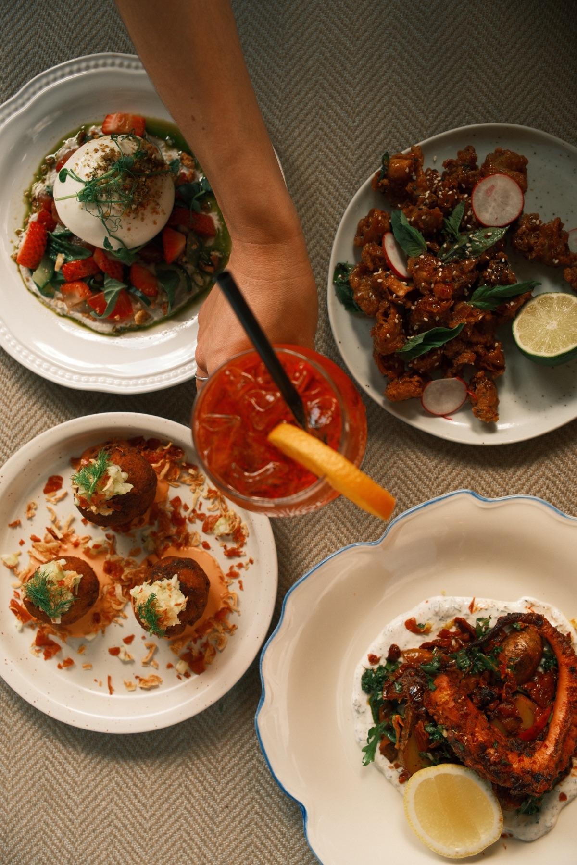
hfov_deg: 33.4
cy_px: 432
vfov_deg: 48.5
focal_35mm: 40
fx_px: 962
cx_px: 288
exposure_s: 1/80
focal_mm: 26.4
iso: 125
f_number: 3.6
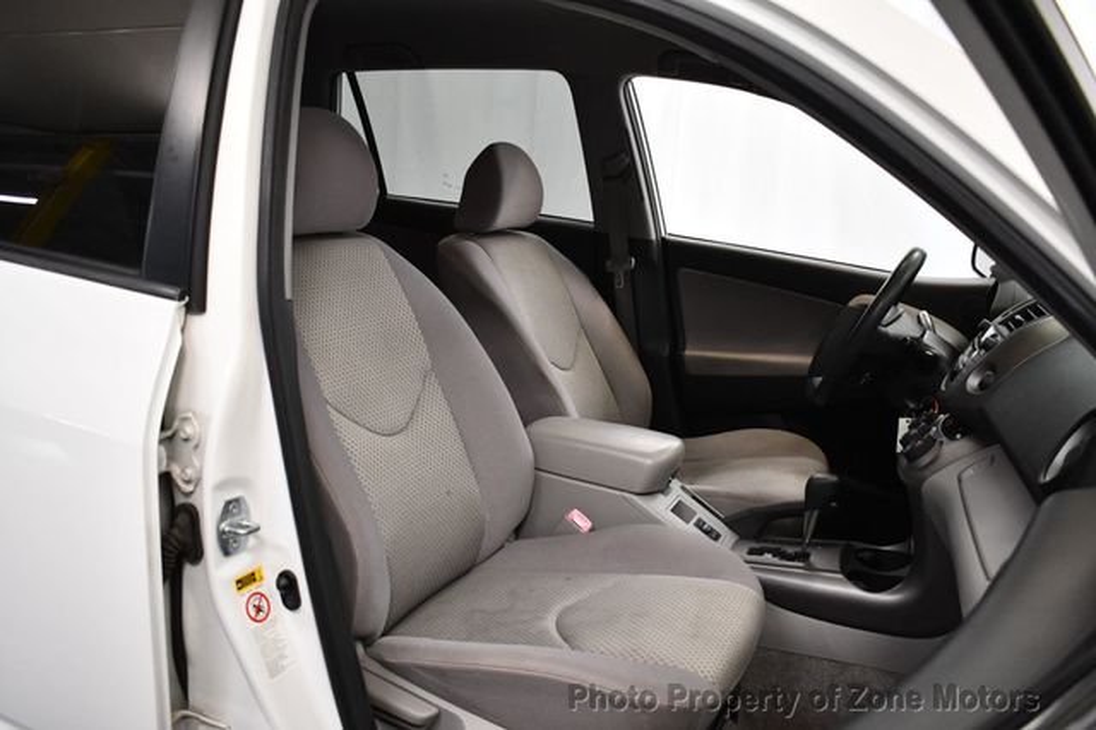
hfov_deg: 62.0
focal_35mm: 30
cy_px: 365
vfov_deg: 43.6
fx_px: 913
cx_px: 548
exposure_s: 1/125
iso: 1600
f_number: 3.8
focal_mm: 20
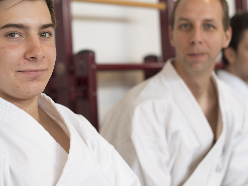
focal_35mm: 70
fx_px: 502
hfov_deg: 27.8
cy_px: 74
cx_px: 120
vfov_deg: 21.0
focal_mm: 50
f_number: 2.8
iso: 100
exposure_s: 1/25
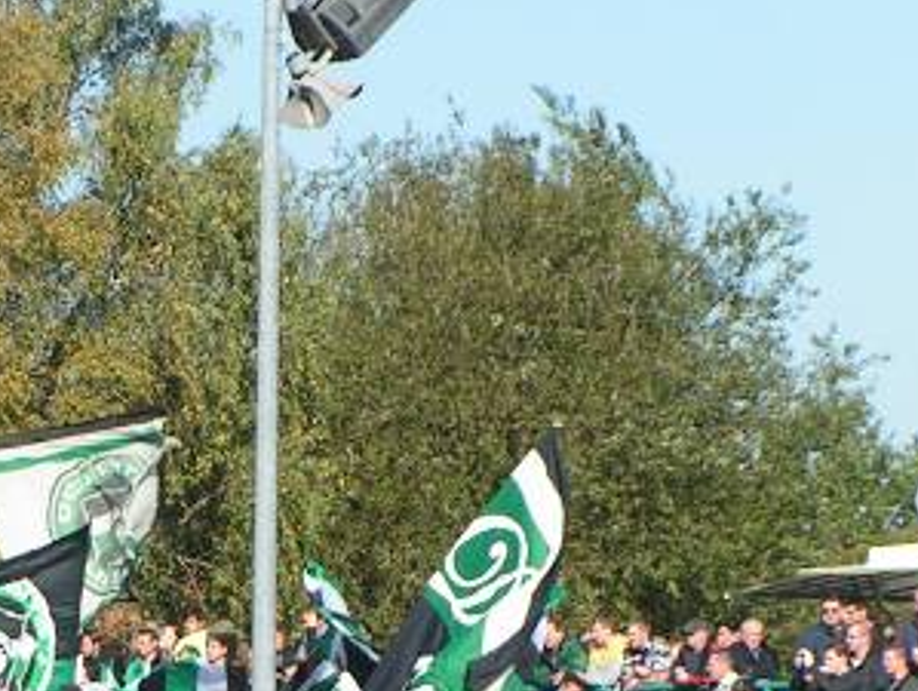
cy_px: 611
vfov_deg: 4.3
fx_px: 9293
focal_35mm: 350
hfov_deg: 5.6
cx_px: -166
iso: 50
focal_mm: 20
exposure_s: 1/320
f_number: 6.3
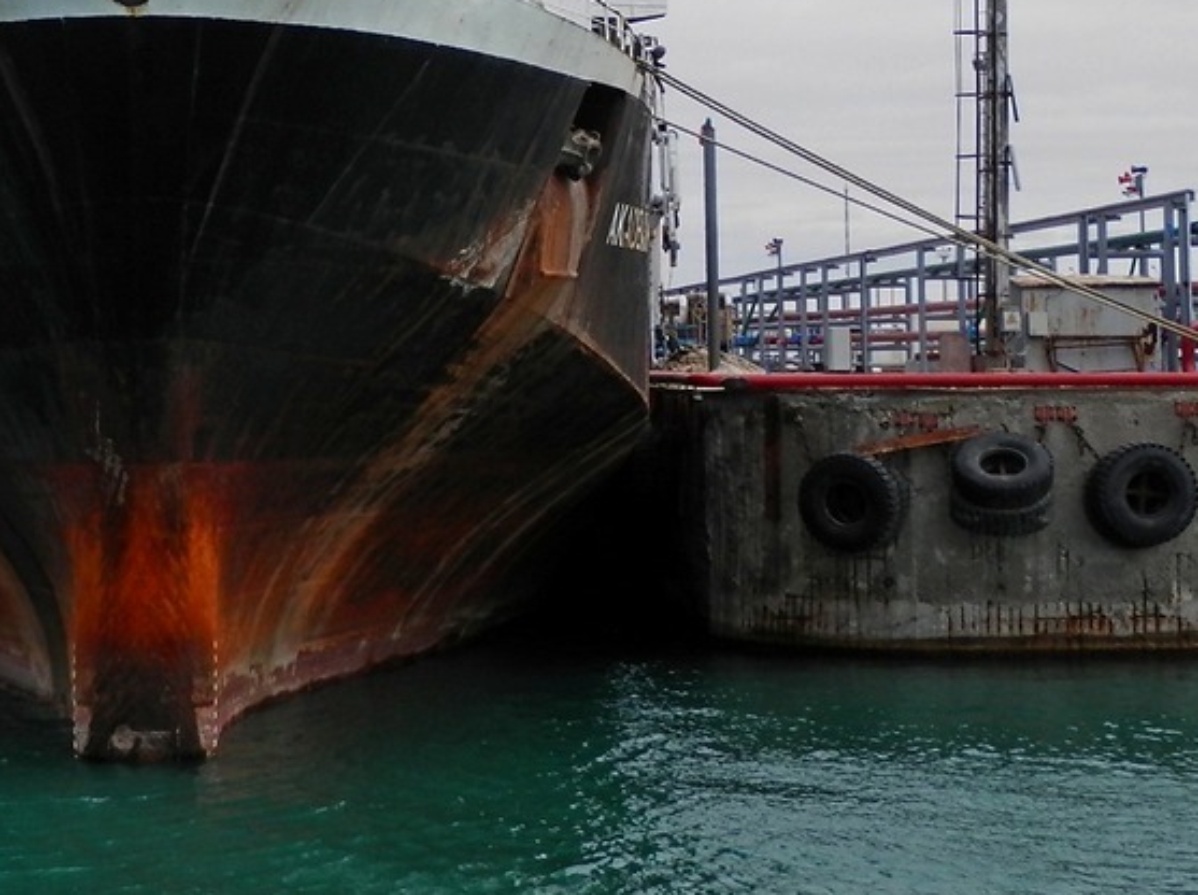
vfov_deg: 15.0
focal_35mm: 97
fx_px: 3352
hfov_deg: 20.1
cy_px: 74
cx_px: 273
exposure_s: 1/640
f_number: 3.8
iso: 80
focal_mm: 8
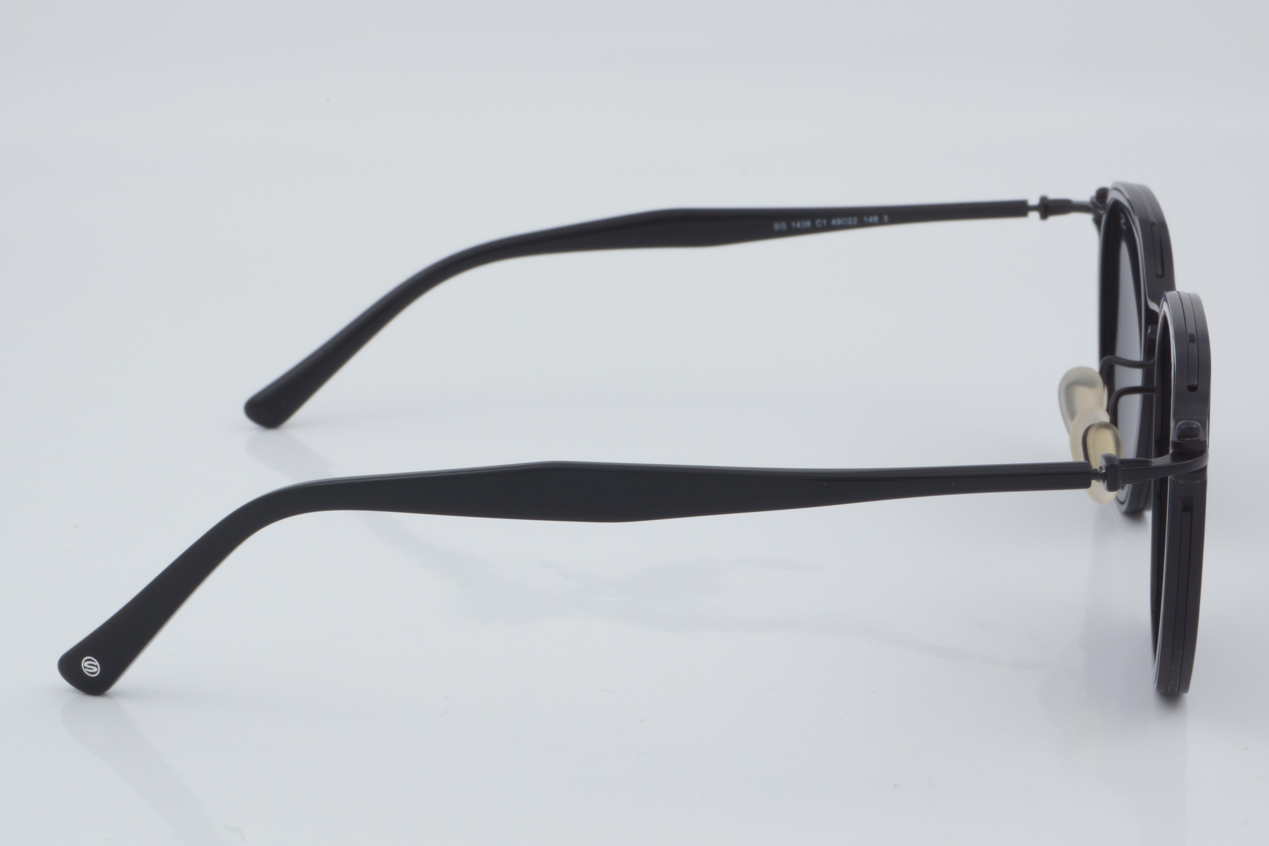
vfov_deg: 16.6
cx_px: 634
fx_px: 2908
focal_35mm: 82
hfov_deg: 24.6
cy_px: 423
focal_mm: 55
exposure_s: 1/4
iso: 100
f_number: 32
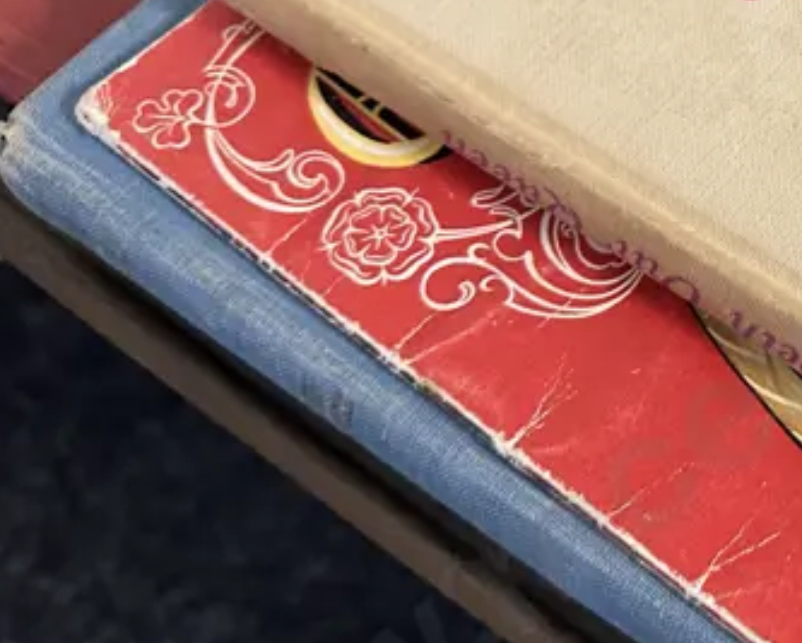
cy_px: 135
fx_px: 1711
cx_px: 1113
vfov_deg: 21.1
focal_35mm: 72
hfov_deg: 22.7
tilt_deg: -57.3
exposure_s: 1/50
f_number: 1.78
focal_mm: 6.86
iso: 320
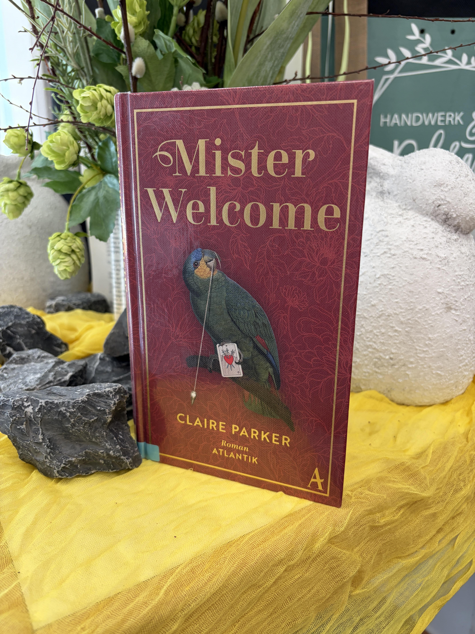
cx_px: 238
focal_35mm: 26
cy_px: 317
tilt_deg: -16.6
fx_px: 476
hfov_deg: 53.1
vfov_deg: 67.3
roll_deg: +0.1
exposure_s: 1/118
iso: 80
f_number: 1.6
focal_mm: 5.96
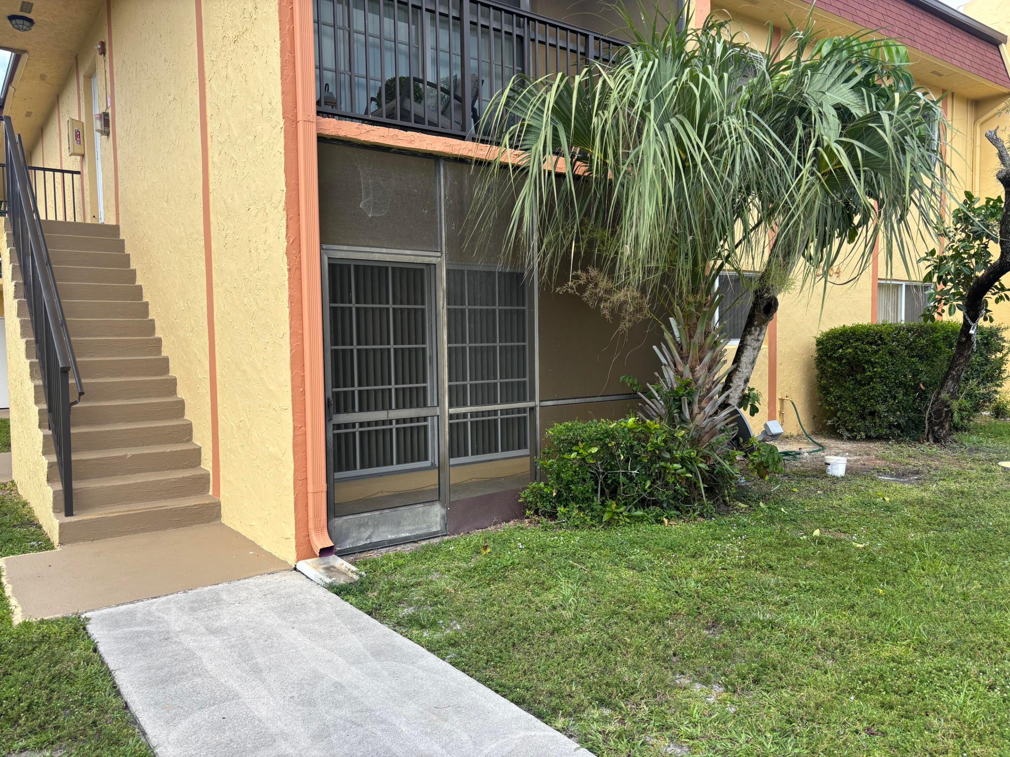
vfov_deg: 53.1
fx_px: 759
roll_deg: +1.0
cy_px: 378
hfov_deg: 67.3
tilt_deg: -3.9
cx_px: 505
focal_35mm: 26
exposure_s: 1/880
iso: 50
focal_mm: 5.96
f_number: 1.6
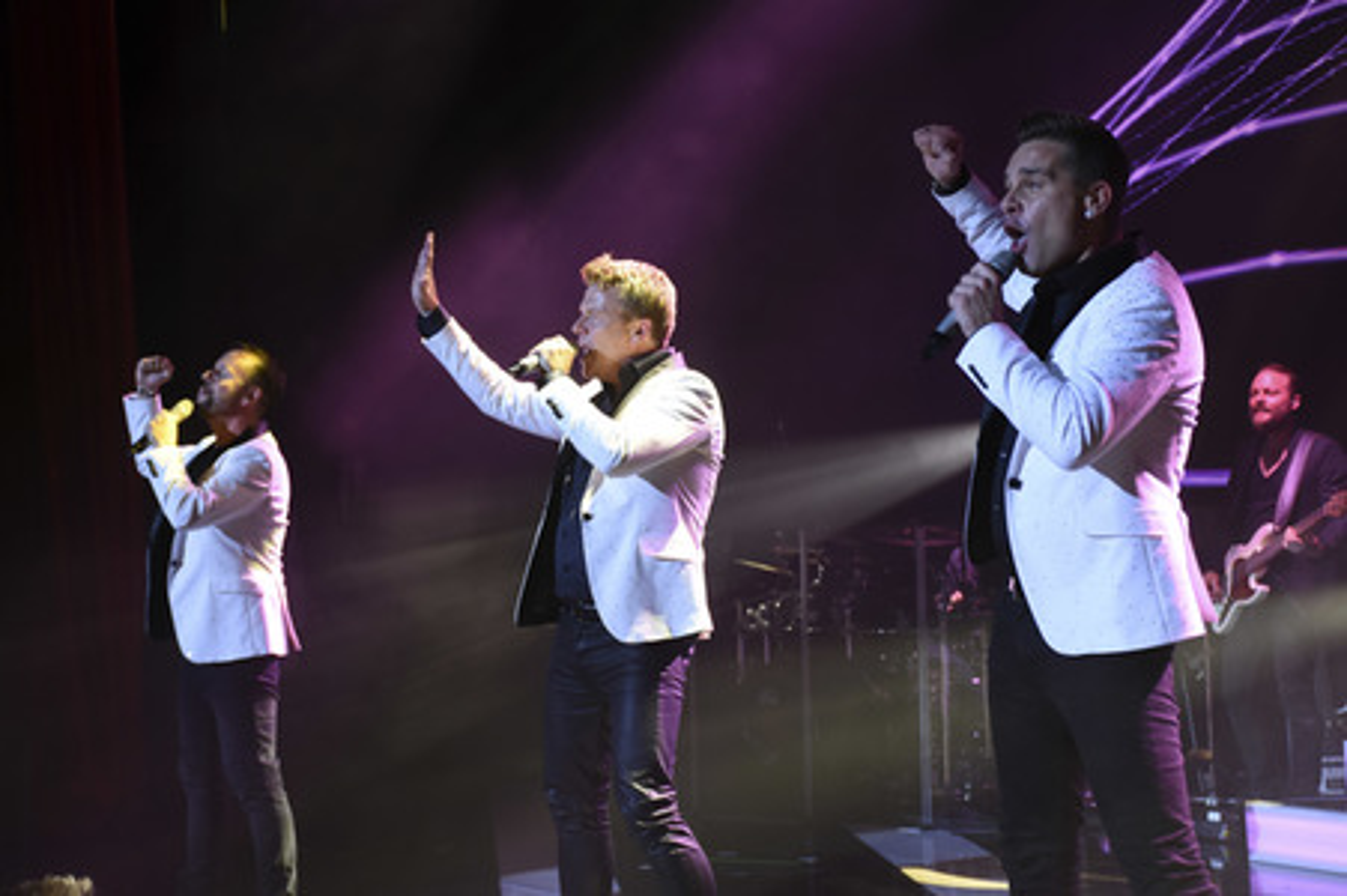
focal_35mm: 72
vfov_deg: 18.9
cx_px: 674
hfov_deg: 28.1
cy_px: 448
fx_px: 2692
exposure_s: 1/160
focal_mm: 48
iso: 1000
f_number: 5.6
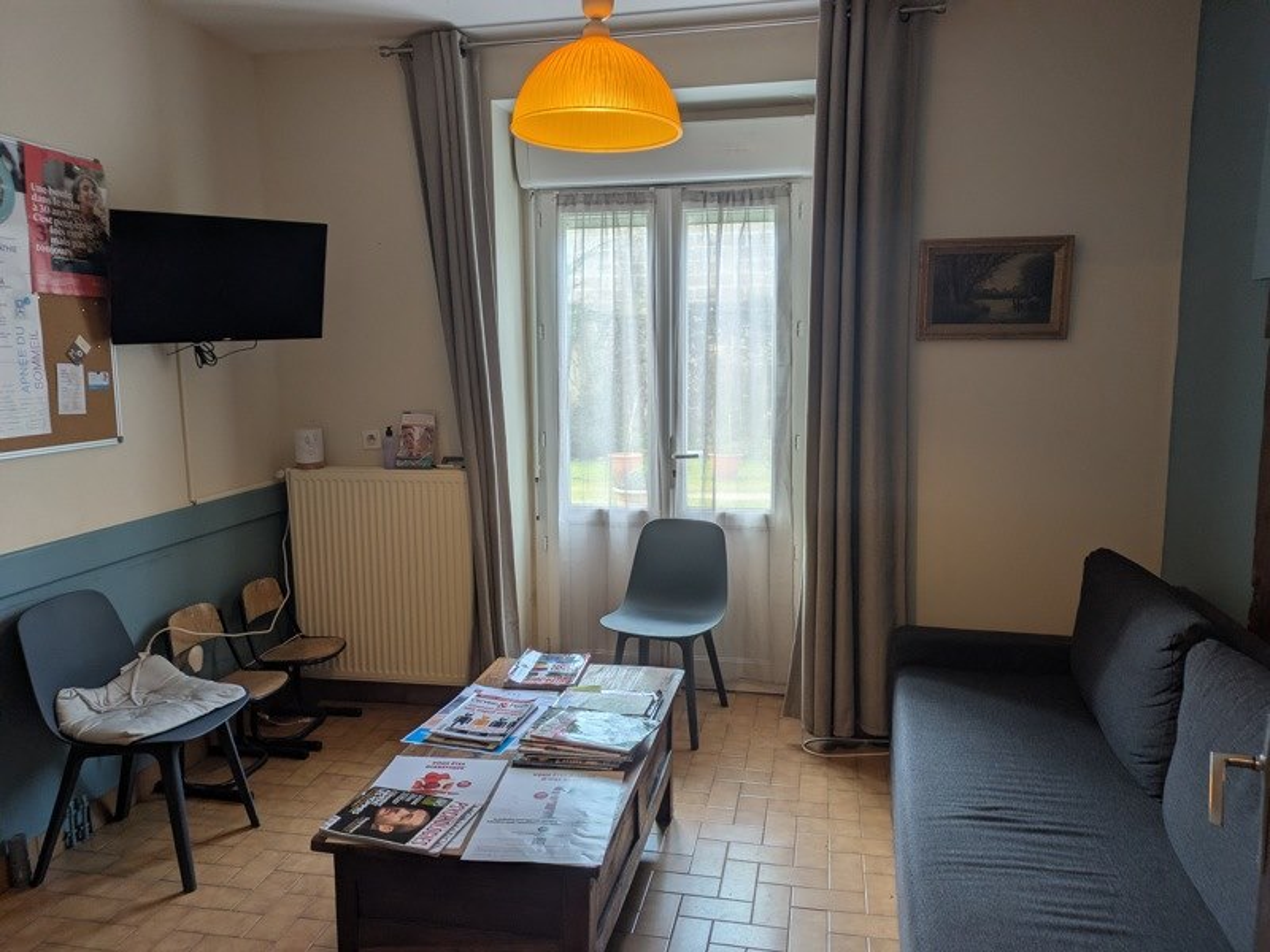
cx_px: 635
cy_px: 476
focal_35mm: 25
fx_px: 917
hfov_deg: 69.4
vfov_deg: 54.9
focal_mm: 5.43
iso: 62
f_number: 1.89
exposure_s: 1/50
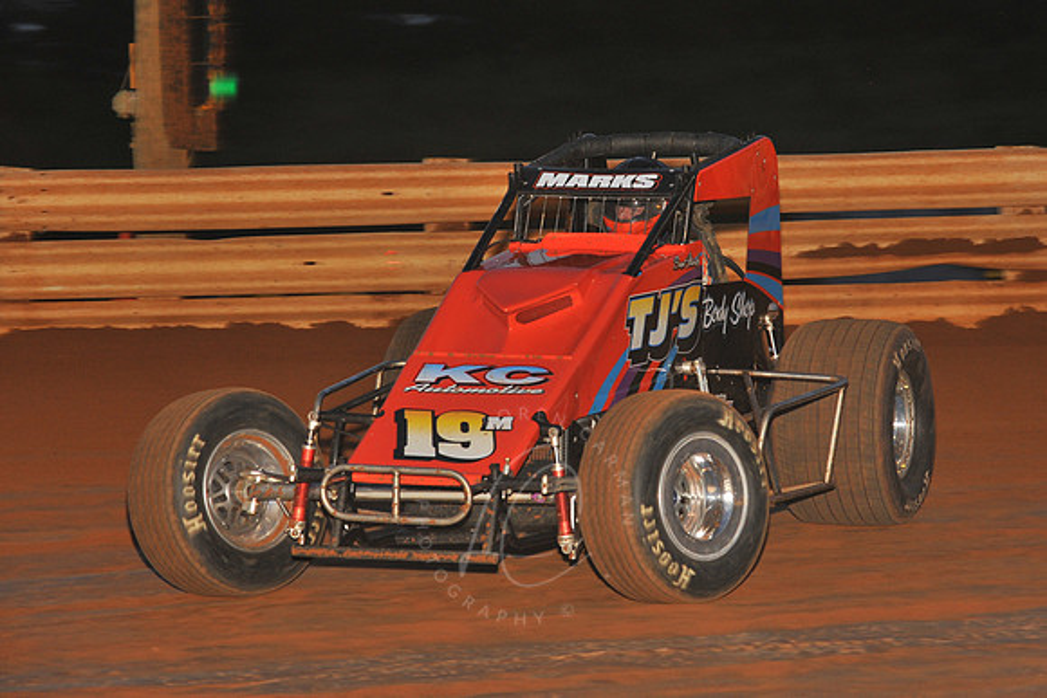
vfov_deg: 11.0
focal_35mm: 125
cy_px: 349
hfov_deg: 16.4
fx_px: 3636
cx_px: 524
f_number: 7.1
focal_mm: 125
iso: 1000
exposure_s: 1/320
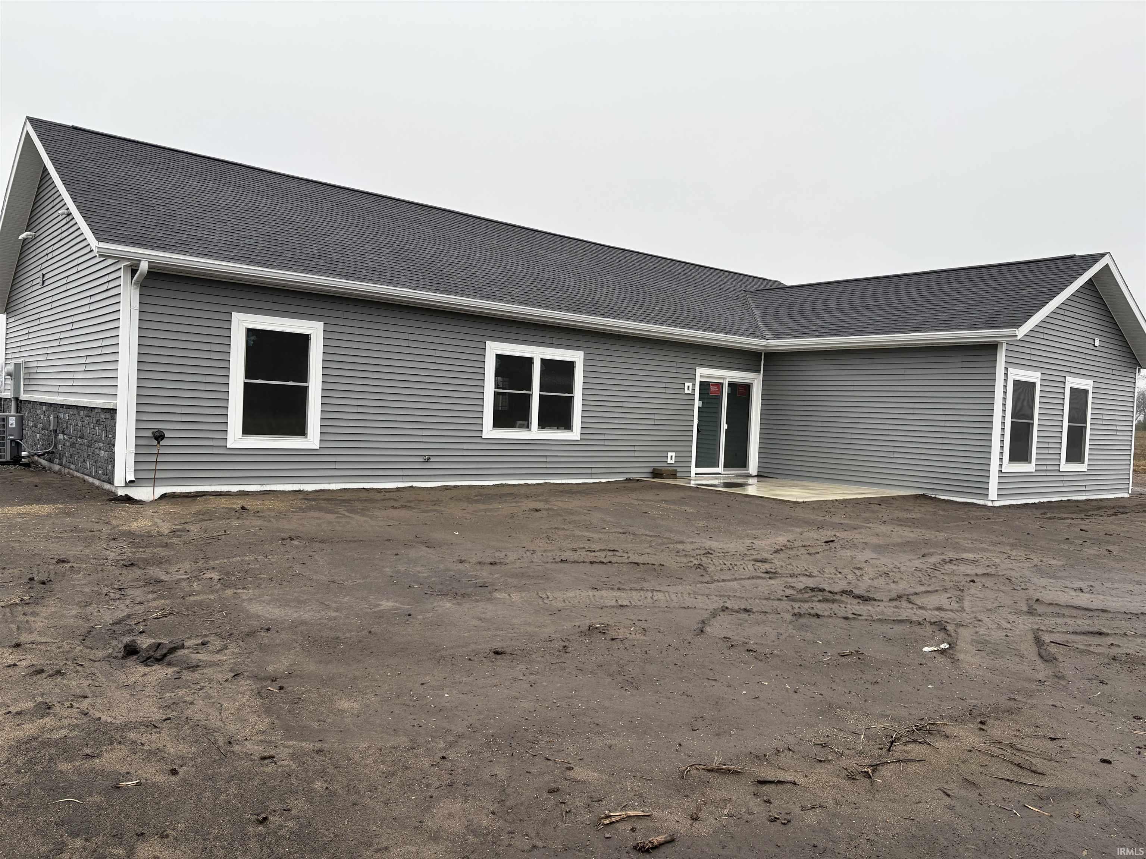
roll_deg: -2.8
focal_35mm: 26
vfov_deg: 53.1
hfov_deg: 67.3
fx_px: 861
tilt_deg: -1.7
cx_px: 573
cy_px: 430
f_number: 1.6
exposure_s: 1/369
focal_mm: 5.96
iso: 50
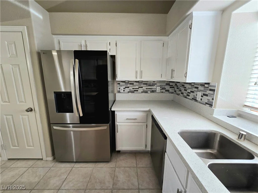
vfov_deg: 89.9
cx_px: 129
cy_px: 96
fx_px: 97
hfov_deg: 106.2
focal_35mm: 13
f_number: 2.2
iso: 80
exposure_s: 1/60.2
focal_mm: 2.2
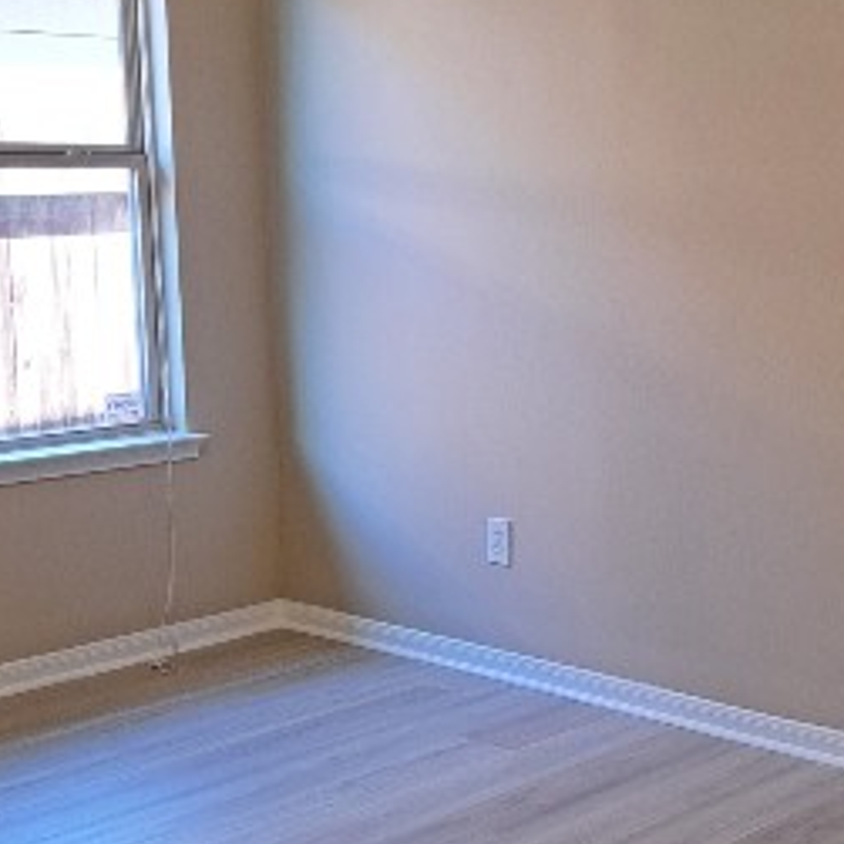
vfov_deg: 26.4
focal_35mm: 65
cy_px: 545
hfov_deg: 26.4
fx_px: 1793
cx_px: 521
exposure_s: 1/60
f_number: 1.8
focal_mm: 5.23
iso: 250
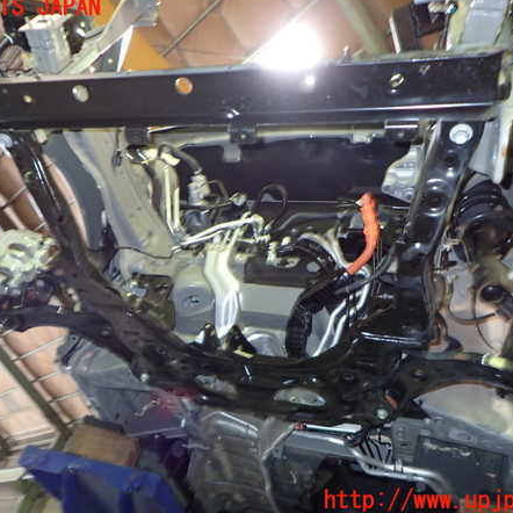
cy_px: 254
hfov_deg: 54.0
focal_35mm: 30
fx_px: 503
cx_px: 238
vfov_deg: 54.0
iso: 400
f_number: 2
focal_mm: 4.5
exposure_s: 1/30
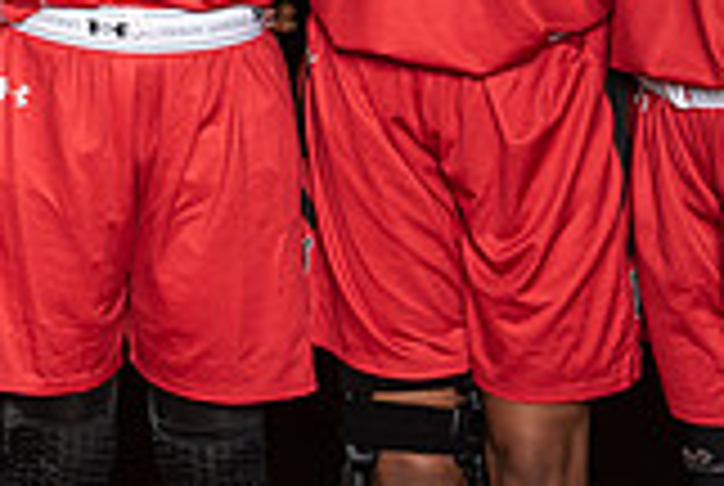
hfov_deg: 13.2
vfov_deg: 8.9
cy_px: -268
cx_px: -180
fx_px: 3042
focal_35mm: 151
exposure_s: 1/200
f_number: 14
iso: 320
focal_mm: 42
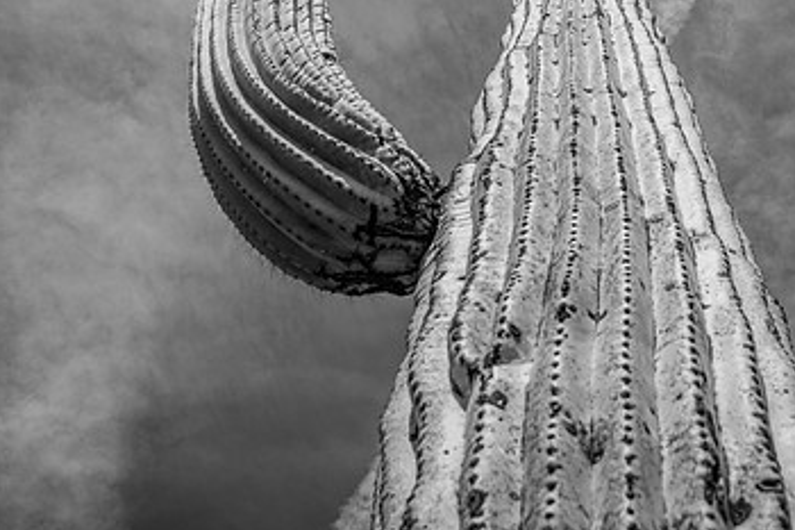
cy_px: 37
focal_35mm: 54
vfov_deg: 24.2
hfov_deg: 36.7
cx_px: 499
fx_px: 1192
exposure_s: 1/500
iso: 64
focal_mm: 28
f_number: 7.1
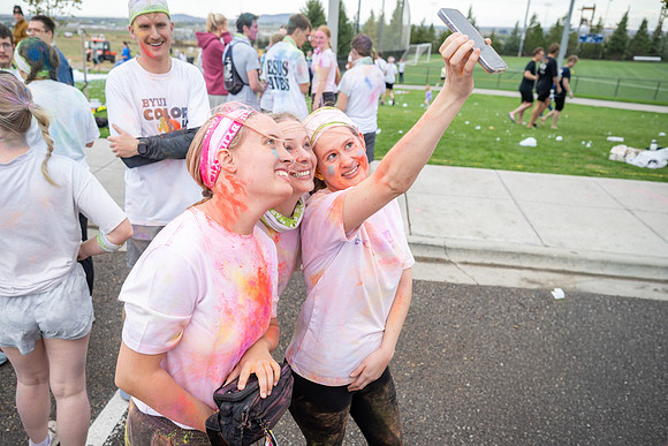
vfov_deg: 45.9
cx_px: 304
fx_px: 526
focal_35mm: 28
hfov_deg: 64.7
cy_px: 243
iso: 160
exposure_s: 1/250
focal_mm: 26
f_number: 4
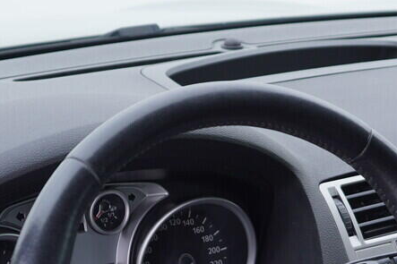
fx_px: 1290
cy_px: 271
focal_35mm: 117
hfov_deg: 17.4
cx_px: 271
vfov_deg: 11.6
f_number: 3.2
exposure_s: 1/50
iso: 125
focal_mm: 24
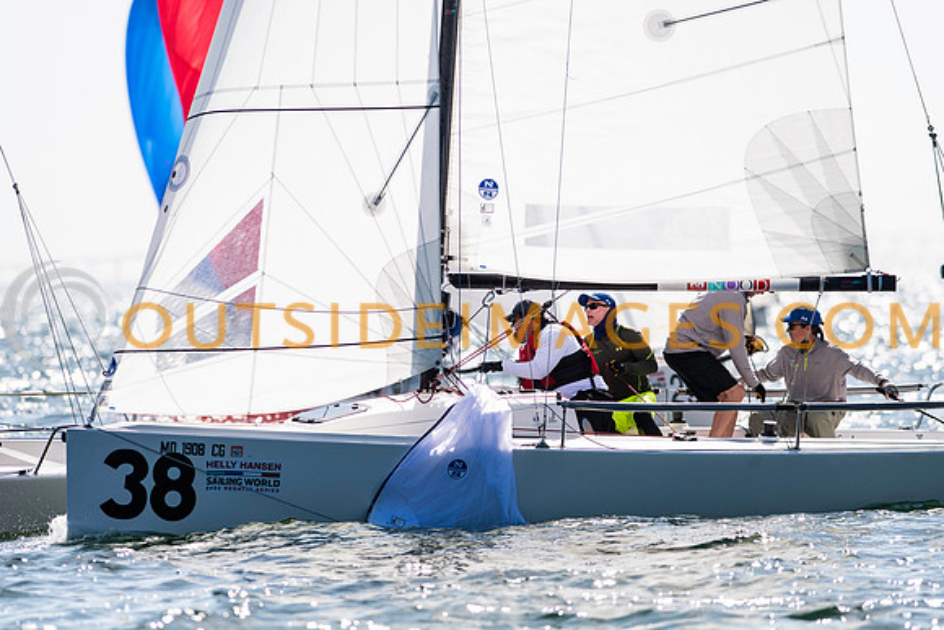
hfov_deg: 4.6
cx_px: 472
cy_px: 315
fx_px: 11802
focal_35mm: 450
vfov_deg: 3.1
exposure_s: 1/4000
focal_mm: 300
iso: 200
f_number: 5
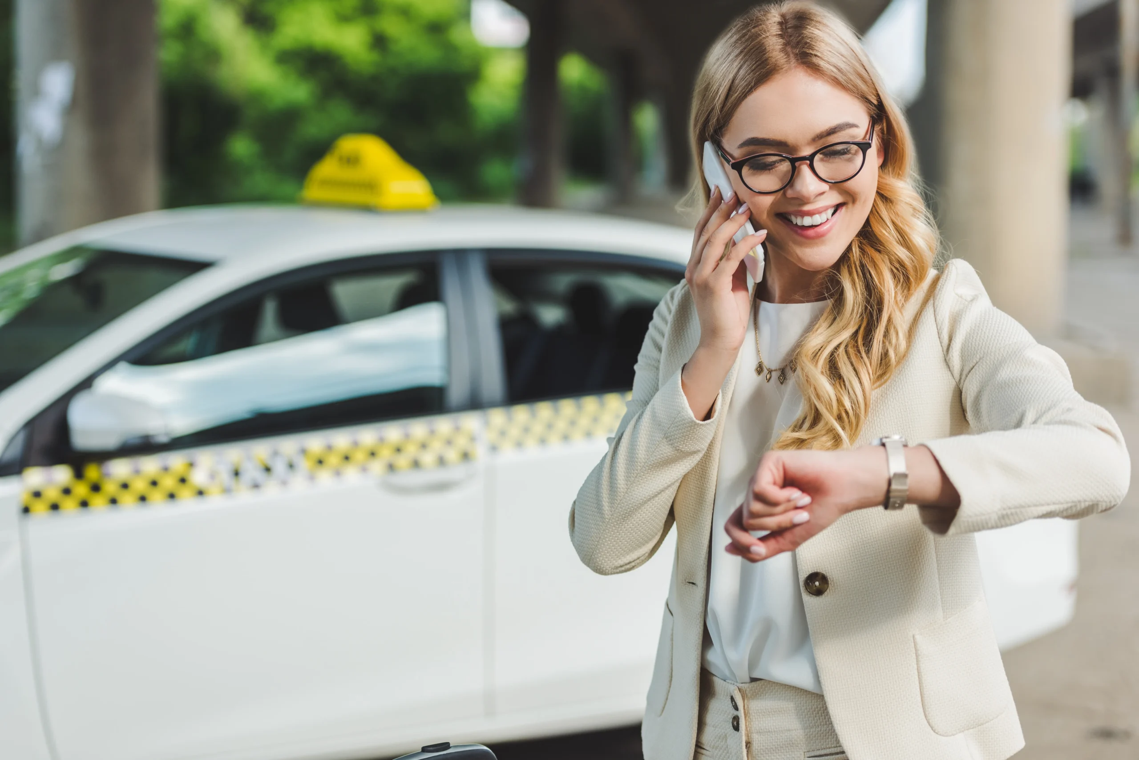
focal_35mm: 80
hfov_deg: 25.4
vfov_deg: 17.1
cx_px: 570
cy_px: 380
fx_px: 2532
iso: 100
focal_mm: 80
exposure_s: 1/320
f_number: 3.2
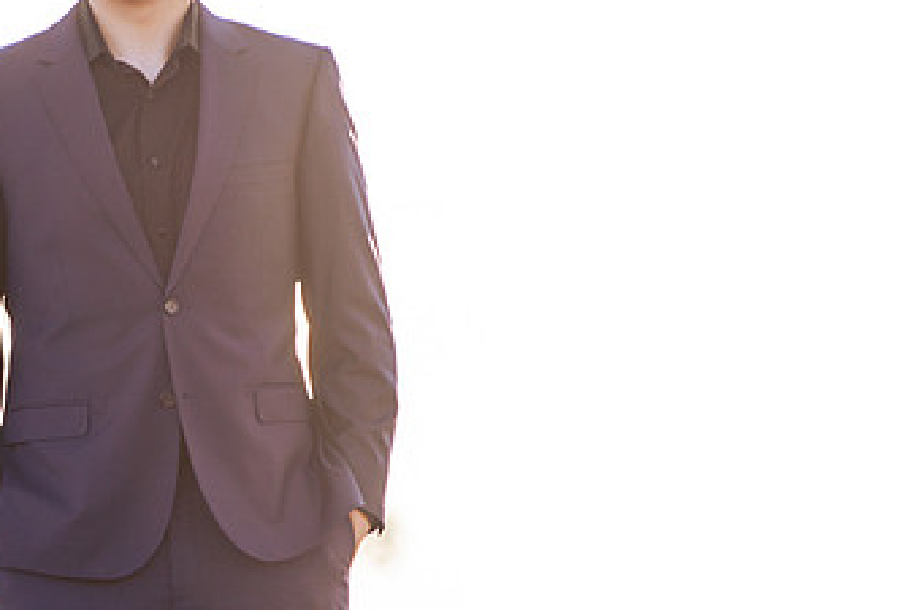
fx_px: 12584
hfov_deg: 4.1
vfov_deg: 2.8
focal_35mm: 496
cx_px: -15
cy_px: 510
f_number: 4
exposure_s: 1/250
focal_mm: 170
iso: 31
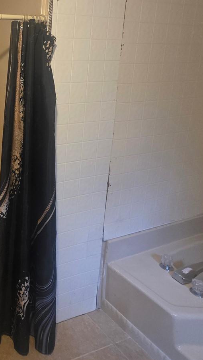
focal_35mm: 25
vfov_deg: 72.7
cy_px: 134
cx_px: -47
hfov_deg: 35.2
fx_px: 239
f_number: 1.9
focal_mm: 2.2
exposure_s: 1/60
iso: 1000
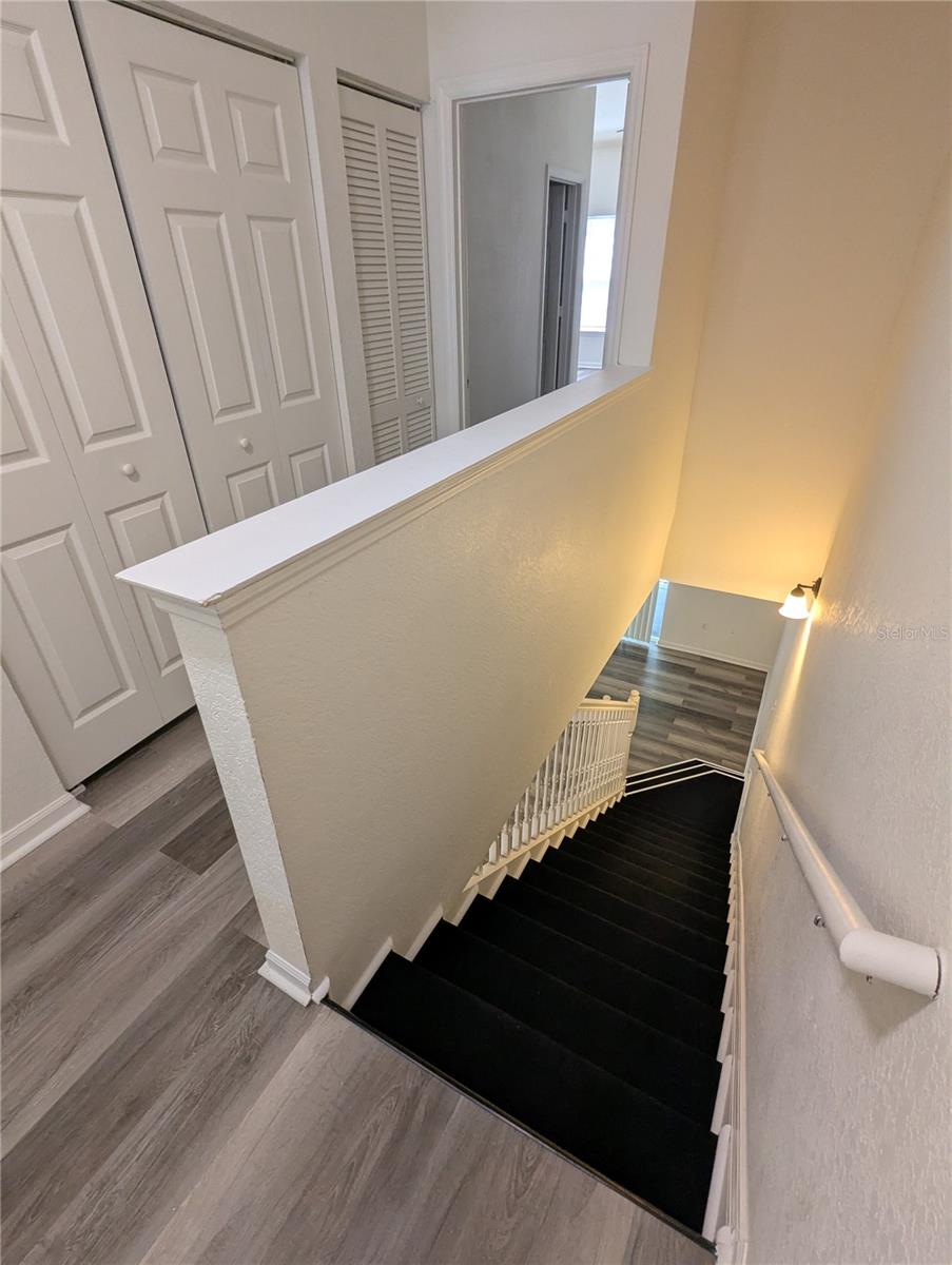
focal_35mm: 16
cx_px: 476
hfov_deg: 78.2
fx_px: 585
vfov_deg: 94.4
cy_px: 632
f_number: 2.2
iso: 103
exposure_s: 1/40
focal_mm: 2.35
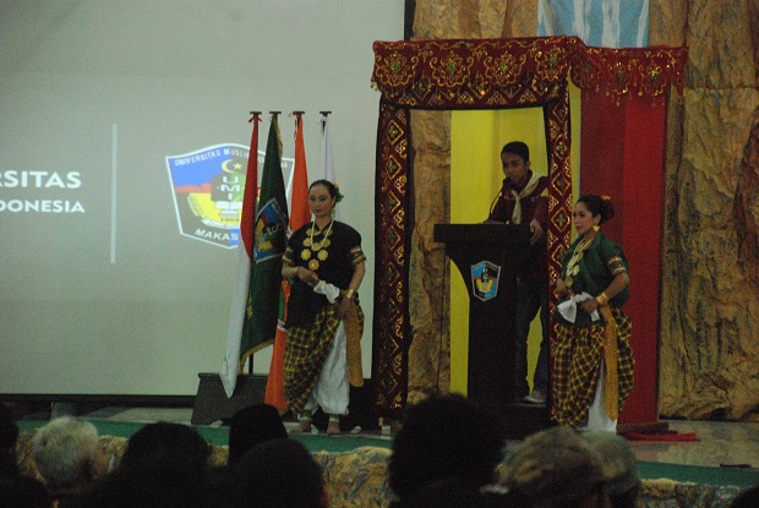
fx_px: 3324
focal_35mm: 158
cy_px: 254
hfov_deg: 13.0
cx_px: 380
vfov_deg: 8.7
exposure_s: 1/25
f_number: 5.6
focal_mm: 105
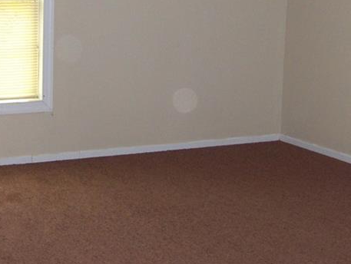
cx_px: 165
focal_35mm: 87
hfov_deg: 22.5
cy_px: 46
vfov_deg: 16.9
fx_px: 883
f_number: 2.8
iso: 100
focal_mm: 8
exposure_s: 1/60
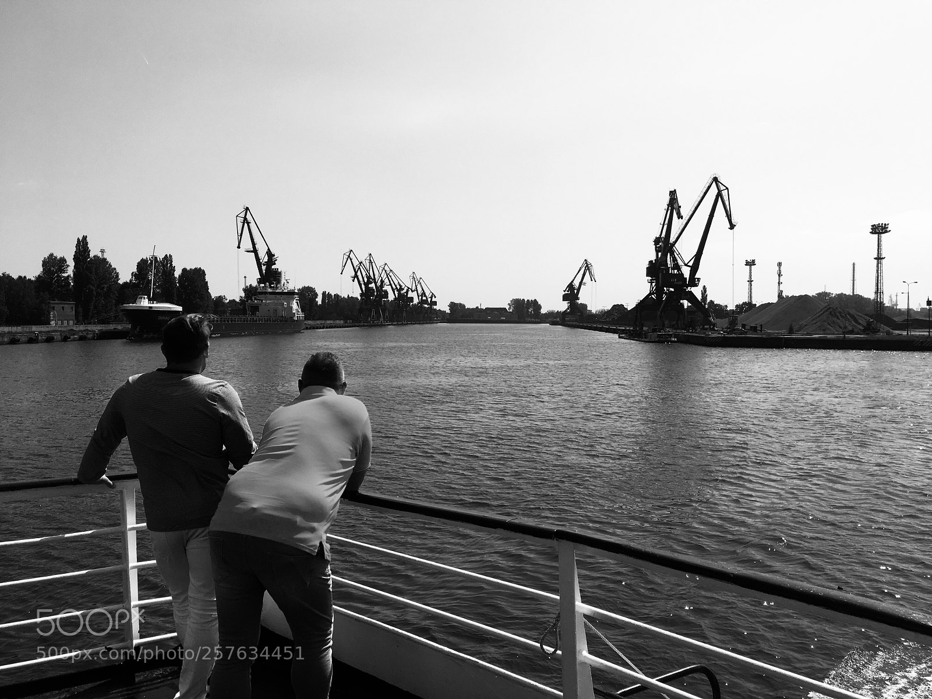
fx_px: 781
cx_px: 466
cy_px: 350
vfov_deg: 48.2
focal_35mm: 29
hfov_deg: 61.7
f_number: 2.2
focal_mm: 4.15
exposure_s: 1/3663
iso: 25
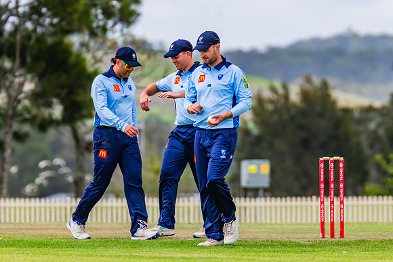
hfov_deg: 2.8
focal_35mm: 737
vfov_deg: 1.9
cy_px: 135
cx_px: 196
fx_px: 8044
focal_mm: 600
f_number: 9
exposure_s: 1/1250
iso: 800
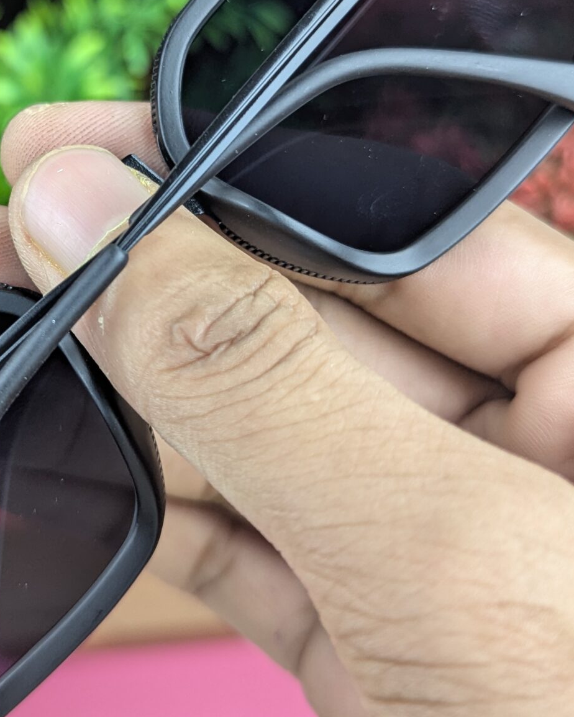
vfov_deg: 35.5
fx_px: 1104
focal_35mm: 52
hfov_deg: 28.6
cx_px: 123
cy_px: 212
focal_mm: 6.81
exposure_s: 1/100
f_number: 1.85
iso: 131
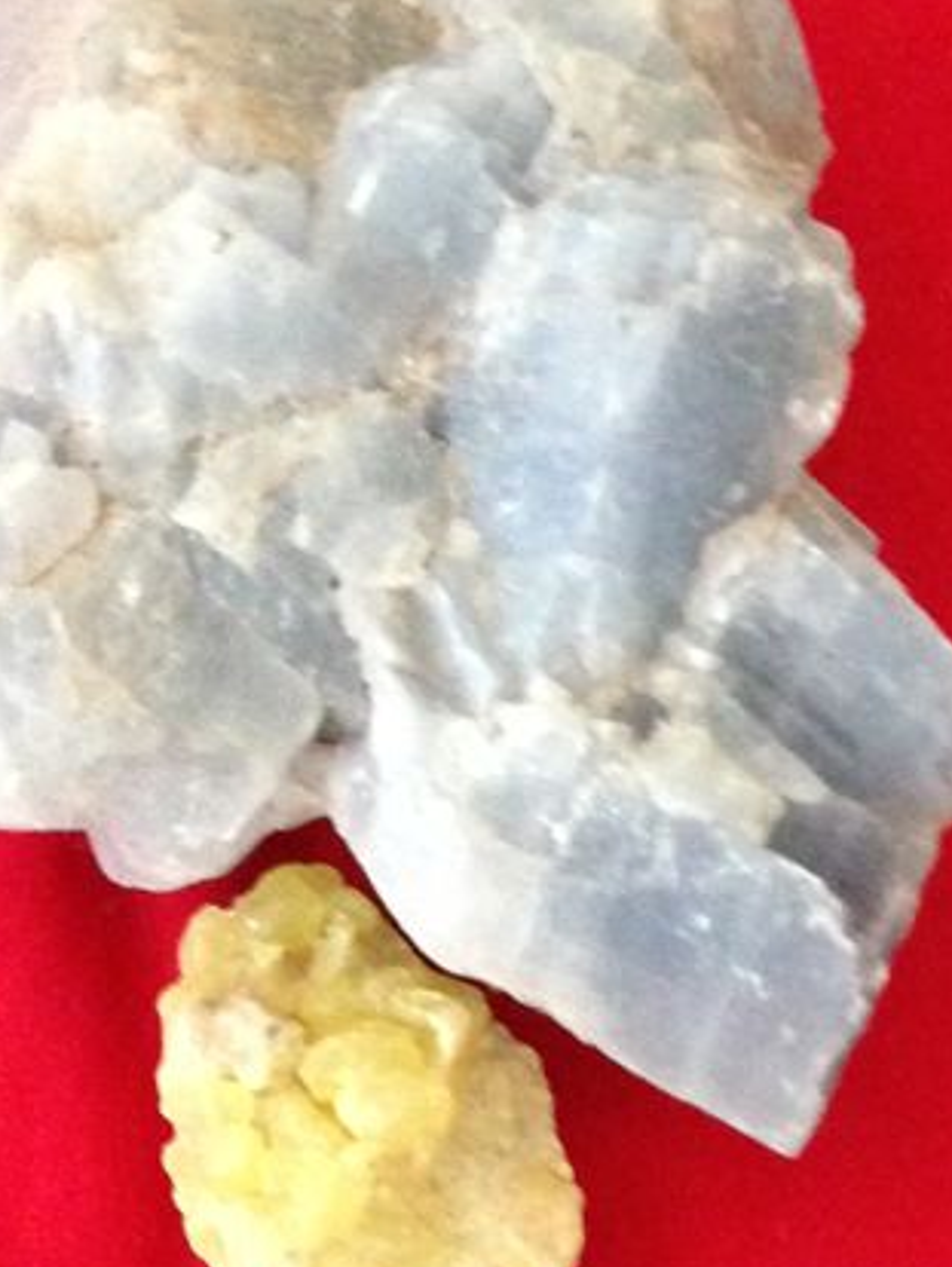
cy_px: 1359
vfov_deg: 18.6
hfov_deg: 14.5
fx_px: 3736
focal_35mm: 102
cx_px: 279
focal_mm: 4.13
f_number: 2.4
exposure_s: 1/15
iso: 400
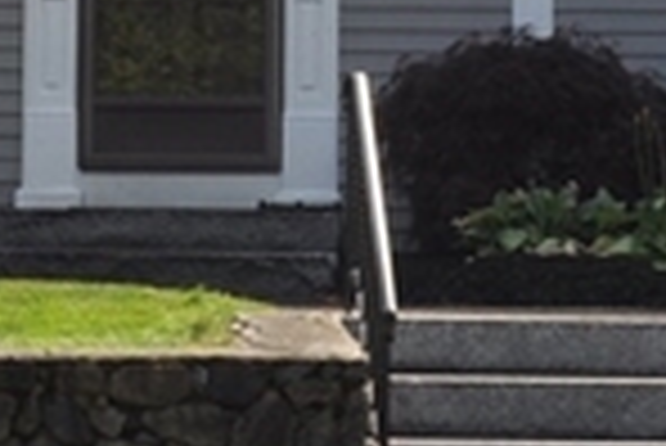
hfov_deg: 8.2
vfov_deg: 5.4
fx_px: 4611
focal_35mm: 249
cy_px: -451
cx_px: -36
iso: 200
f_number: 9
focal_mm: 24
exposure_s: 1/200
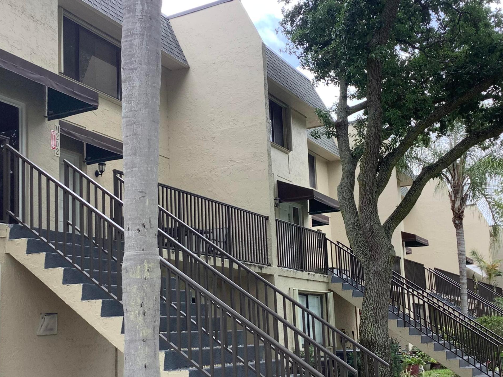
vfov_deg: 30.8
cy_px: 231
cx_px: 244
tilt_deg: +9.1
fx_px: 683
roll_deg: +2.0
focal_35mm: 47
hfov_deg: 40.4
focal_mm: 3.3
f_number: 2.4
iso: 25
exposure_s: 1/292
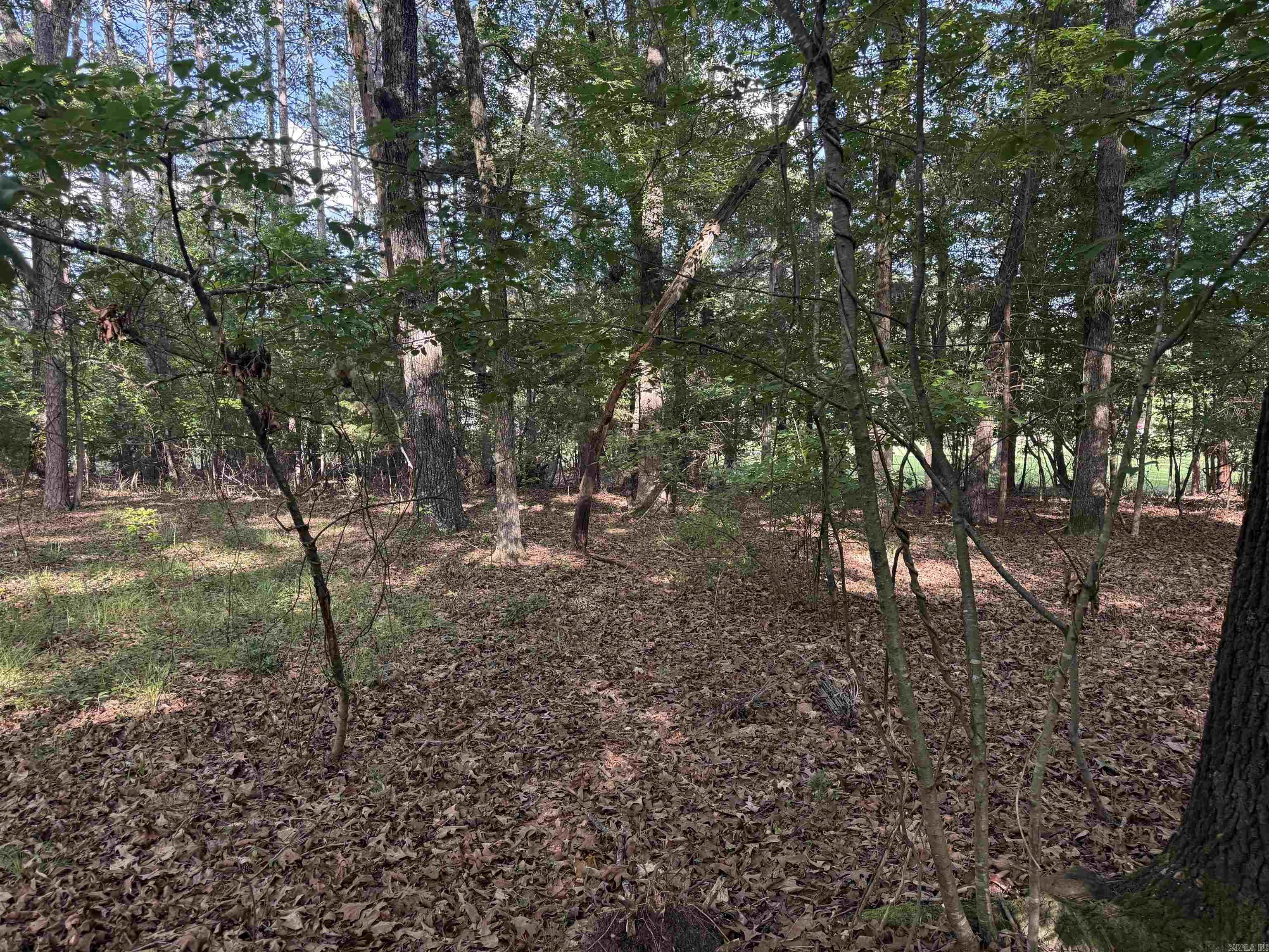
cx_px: 634
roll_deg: +2.2
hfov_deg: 71.6
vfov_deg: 56.8
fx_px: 880
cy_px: 476
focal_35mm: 24
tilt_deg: -4.7
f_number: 1.78
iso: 200
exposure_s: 1/212
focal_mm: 6.76
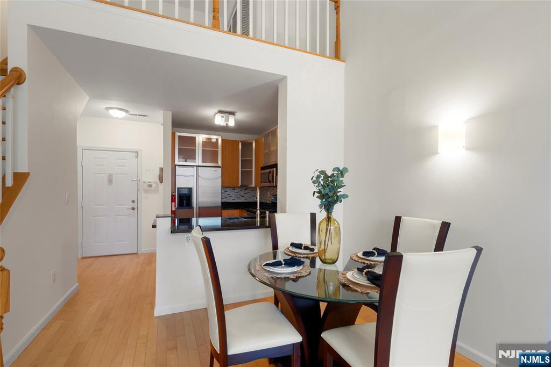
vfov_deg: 73.8
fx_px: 245
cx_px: 276
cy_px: 184
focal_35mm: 16
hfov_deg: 96.7
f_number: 9
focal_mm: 16
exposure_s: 1/1.25
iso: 250
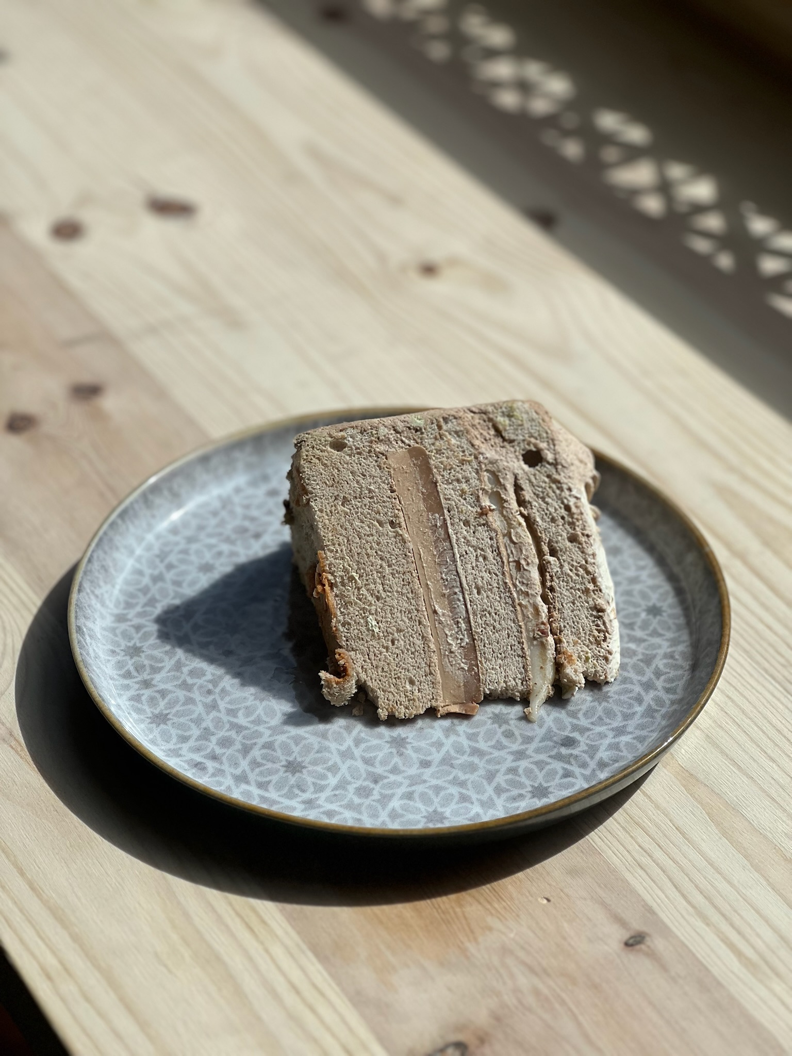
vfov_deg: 25.3
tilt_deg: -37.2
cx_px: 396
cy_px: 528
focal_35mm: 77
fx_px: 2349
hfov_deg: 19.1
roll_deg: +0.0
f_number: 2.8
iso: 32
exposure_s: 1/968
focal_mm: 9
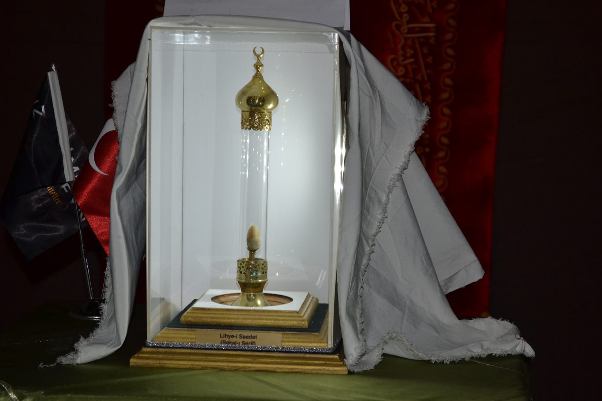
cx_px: 301
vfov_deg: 16.5
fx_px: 1379
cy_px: 200
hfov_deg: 24.6
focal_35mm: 82
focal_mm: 55
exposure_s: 1/60
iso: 400
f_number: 5.6
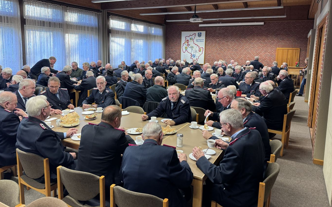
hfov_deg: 68.4
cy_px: 82
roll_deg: -1.2
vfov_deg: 45.7
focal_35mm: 27
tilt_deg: -7.7
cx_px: 167
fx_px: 244
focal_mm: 6.76
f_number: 1.78
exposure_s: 1/50
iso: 160
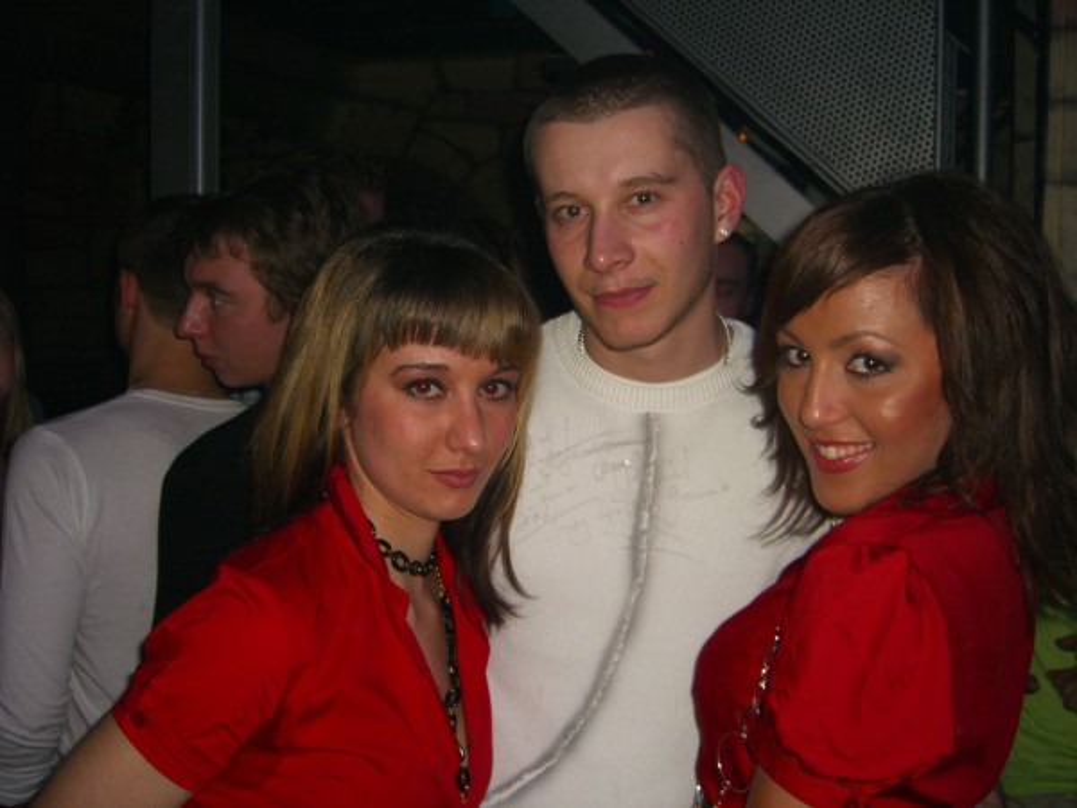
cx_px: 538
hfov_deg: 49.0
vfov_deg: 37.7
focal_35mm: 38
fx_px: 1182
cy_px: 404
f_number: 2.8
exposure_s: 1/60
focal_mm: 7.9
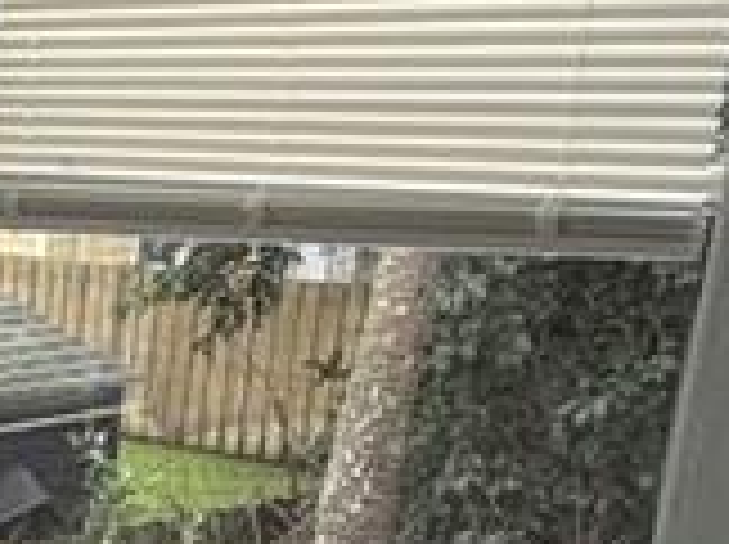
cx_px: -765
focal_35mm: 104
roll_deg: +1.1
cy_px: 715
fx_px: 2187
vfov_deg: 13.6
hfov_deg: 15.1
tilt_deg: -17.0
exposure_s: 1/208
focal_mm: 2.22
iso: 40
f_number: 2.2
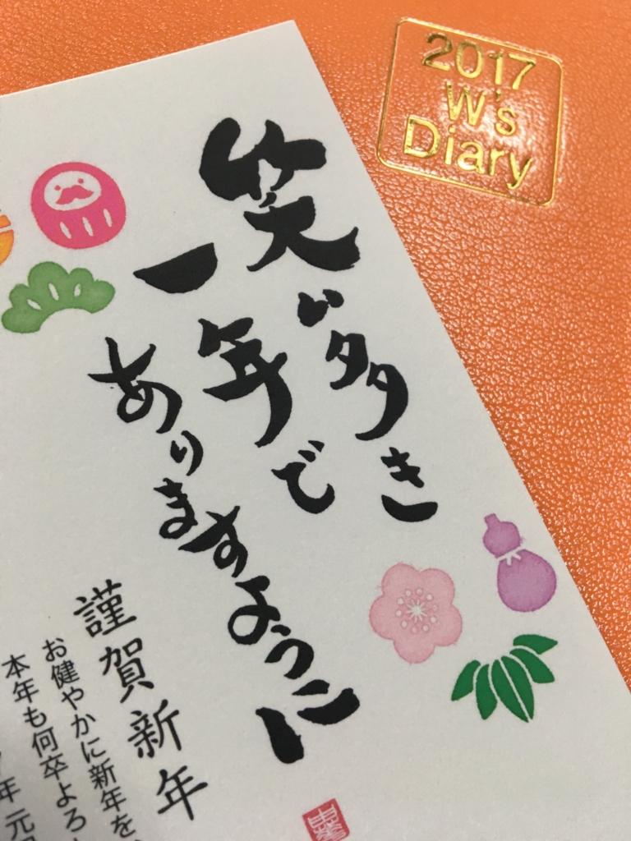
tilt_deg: -72.9
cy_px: 420
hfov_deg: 48.2
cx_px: 316
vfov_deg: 61.7
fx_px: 705
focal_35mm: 29
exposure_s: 1/33
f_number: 2.2
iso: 50
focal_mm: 4.15
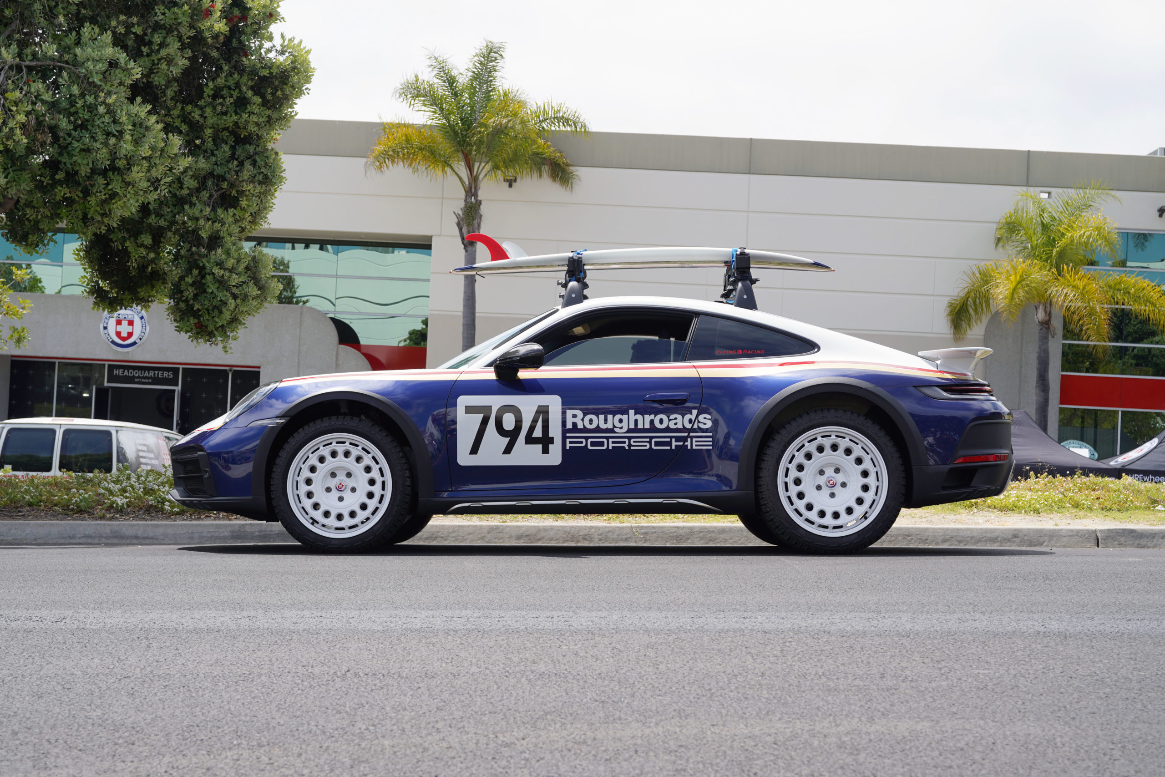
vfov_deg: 23.0
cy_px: 388
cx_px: 582
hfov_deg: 33.9
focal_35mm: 59
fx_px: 1909
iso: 100
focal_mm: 59
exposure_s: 1/250
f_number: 8
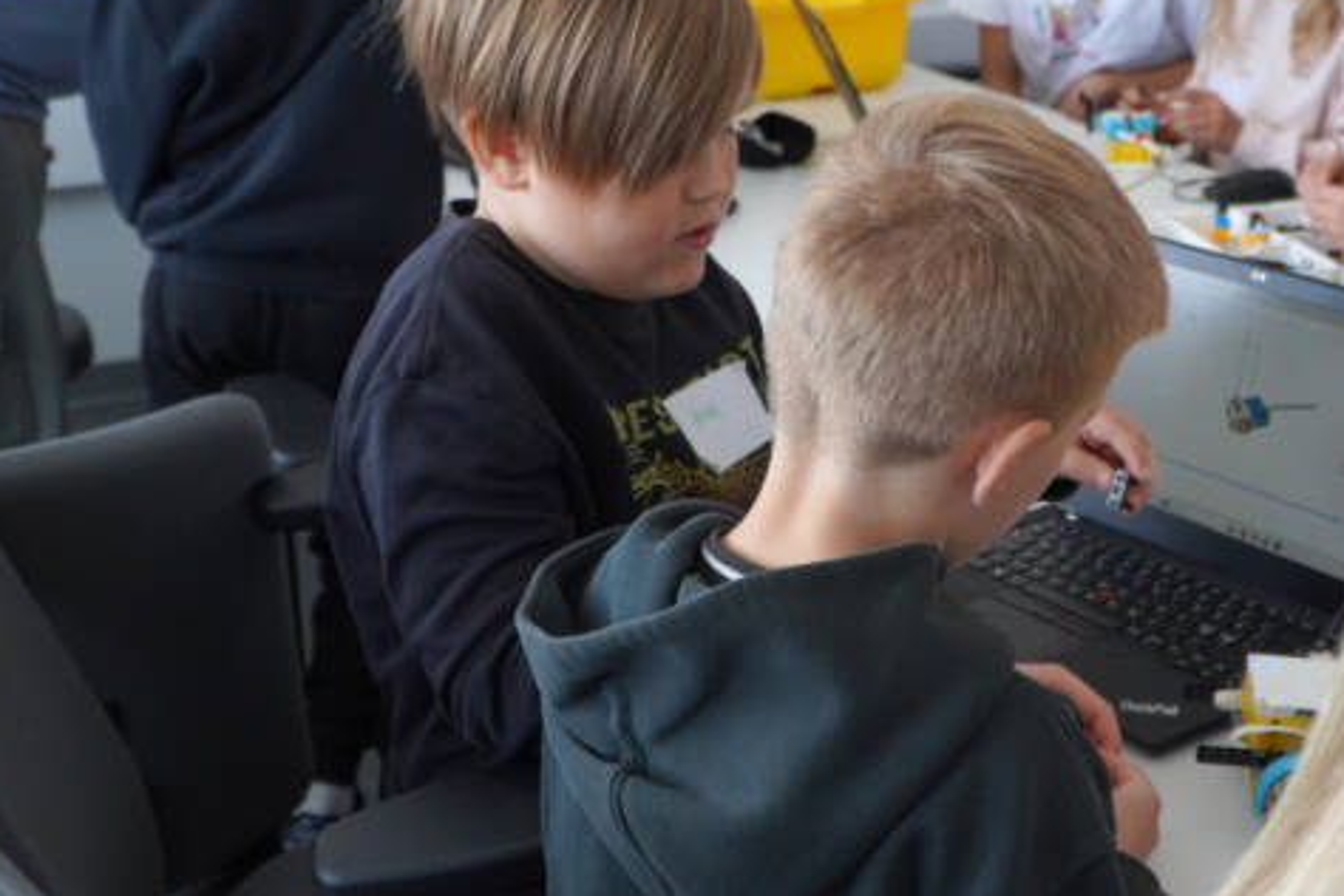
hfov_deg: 34.7
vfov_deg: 23.7
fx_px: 2128
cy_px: 315
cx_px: 899
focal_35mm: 57
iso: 800
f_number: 4
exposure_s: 1/160
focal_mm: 24
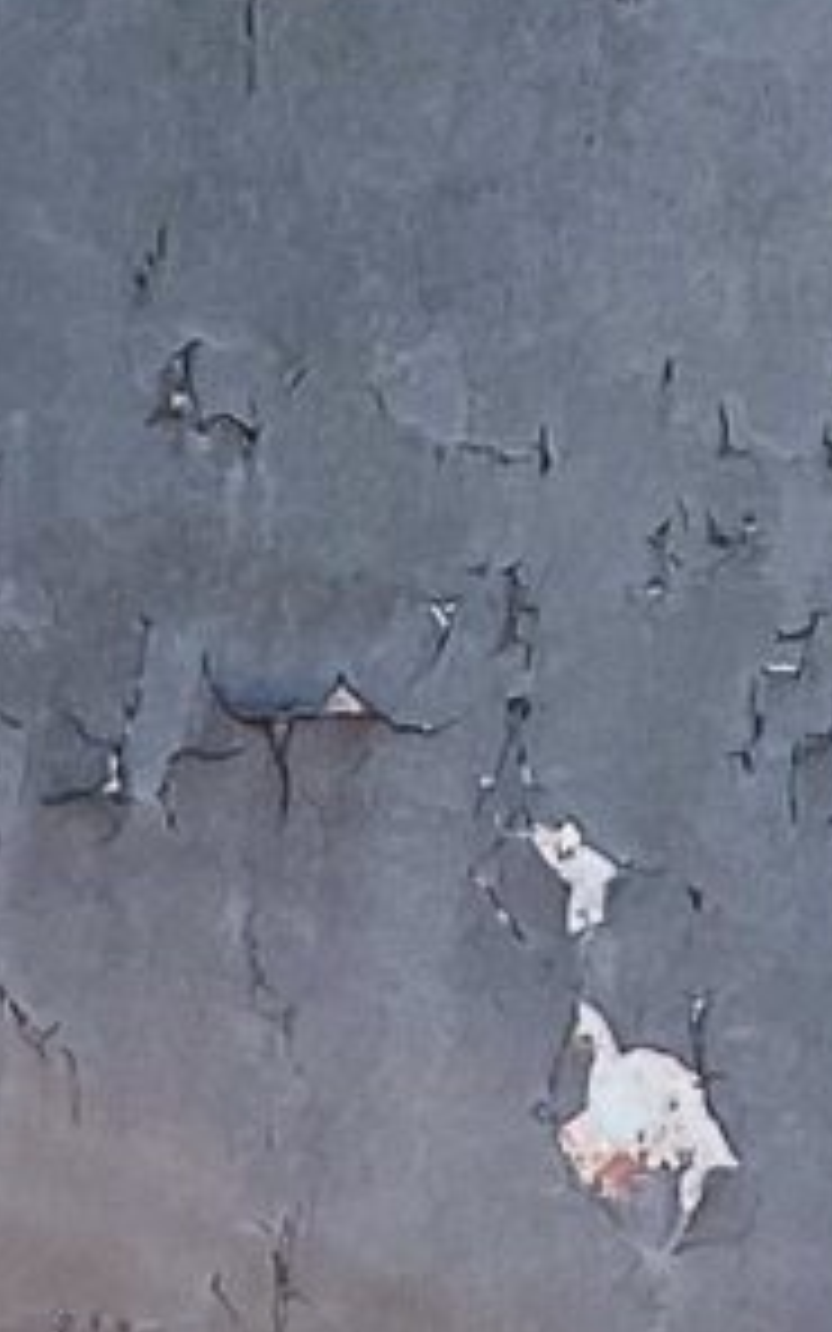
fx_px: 8308
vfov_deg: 8.7
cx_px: -684
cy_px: 2534
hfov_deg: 5.6
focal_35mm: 229
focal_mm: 5.1
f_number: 1.6
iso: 32
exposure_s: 1/169
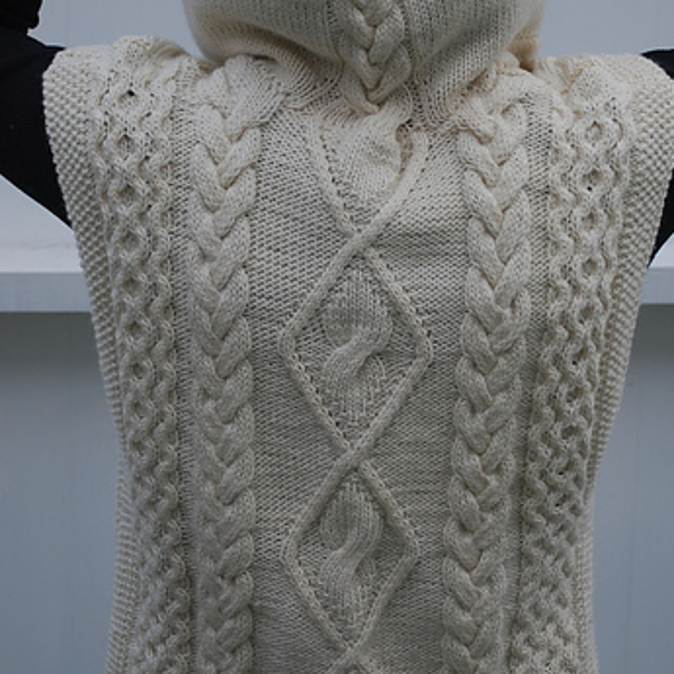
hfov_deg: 19.3
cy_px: 285
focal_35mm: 90
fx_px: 1983
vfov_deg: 19.3
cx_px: 365
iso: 200
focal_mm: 38
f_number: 5.3
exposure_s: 1/80
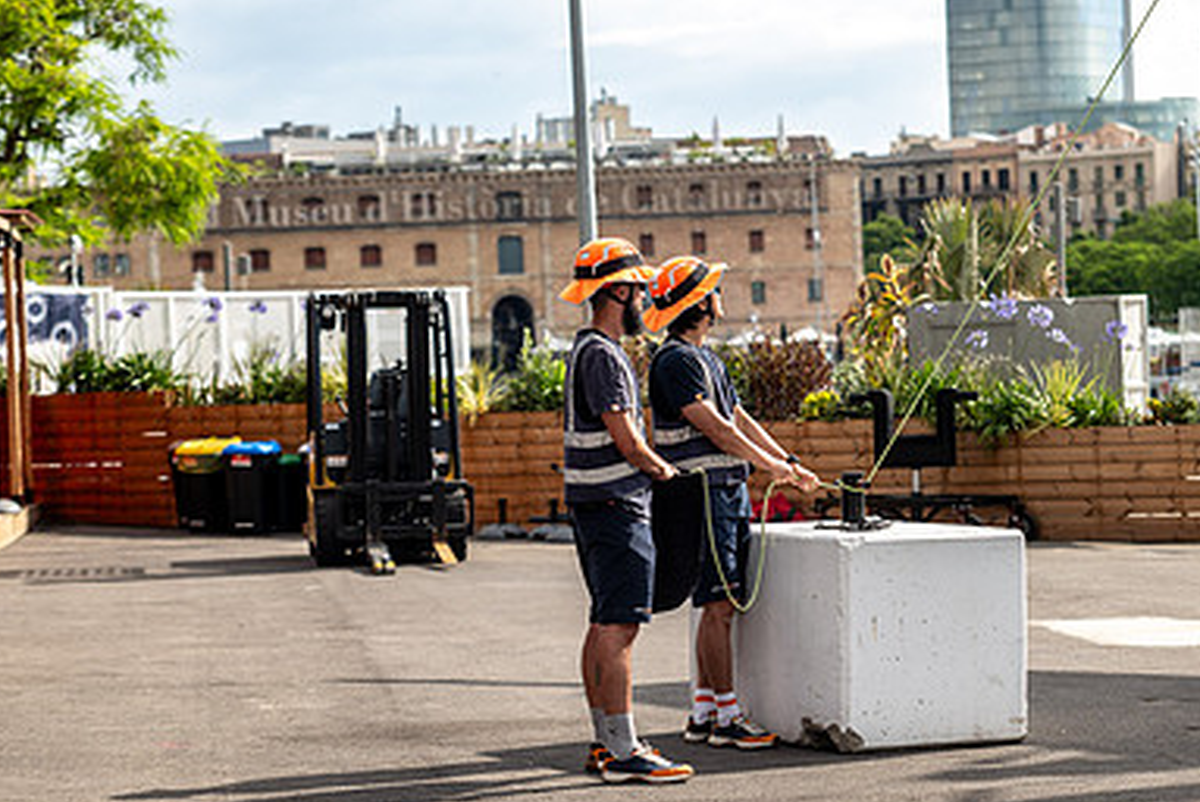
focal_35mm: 106
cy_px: 403
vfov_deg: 12.9
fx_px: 3536
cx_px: 658
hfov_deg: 19.3
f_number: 3.2
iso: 100
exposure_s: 1/1000
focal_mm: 70
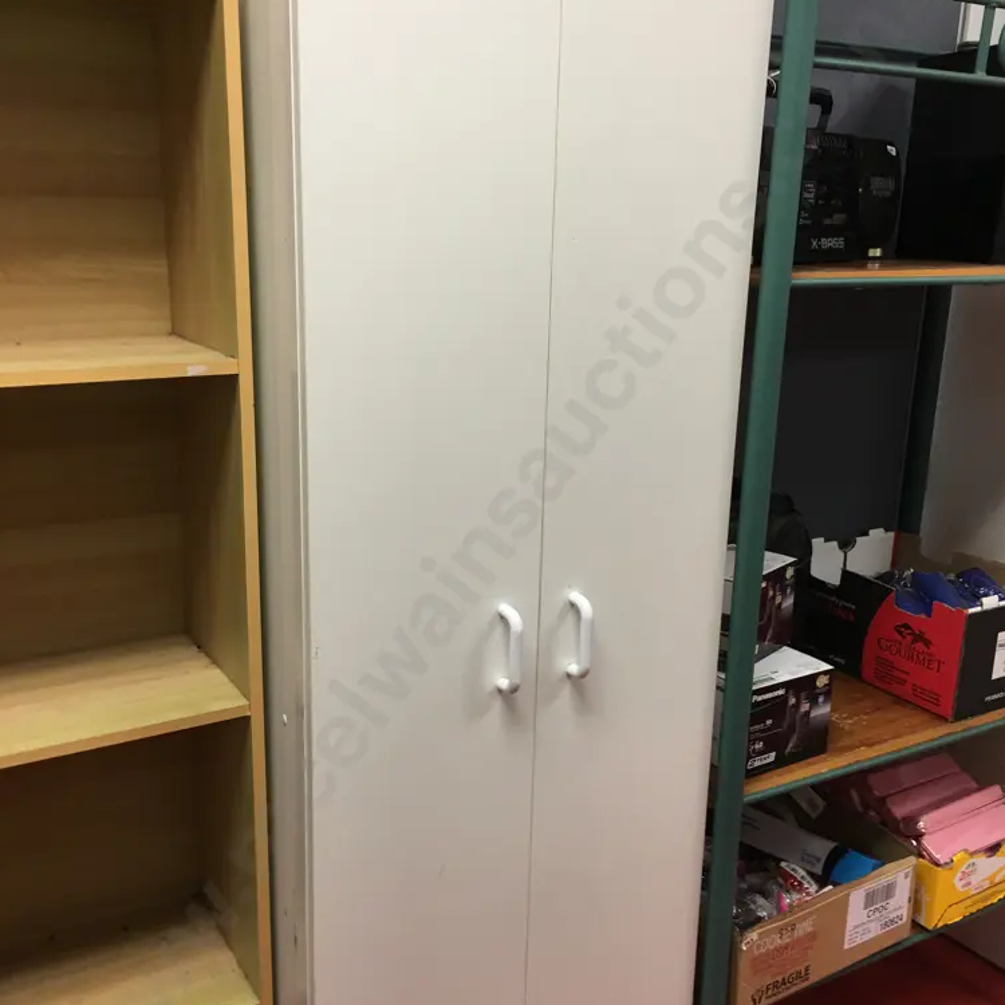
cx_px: 502
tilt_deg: -13.5
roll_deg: -2.6
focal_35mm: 35
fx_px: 1150
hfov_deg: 47.2
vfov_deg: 47.2
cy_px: 527
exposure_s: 1/17
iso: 40
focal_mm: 4.15
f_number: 2.2
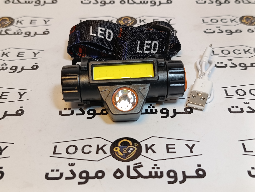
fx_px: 339
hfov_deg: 41.2
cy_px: 96
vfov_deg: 31.6
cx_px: 128
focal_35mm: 46
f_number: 1.65
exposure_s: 1/100
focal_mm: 6.11
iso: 227
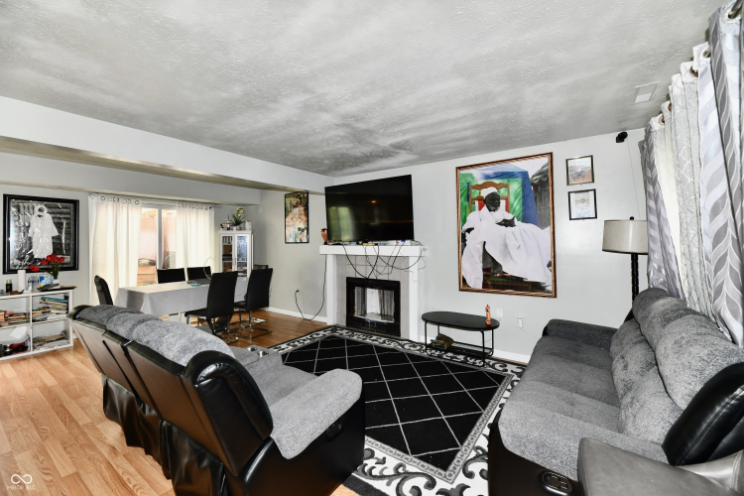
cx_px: 372
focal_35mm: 14
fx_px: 289
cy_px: 248
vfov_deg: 81.2
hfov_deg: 104.3
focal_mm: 14
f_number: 6.3
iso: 640
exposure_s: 1/60
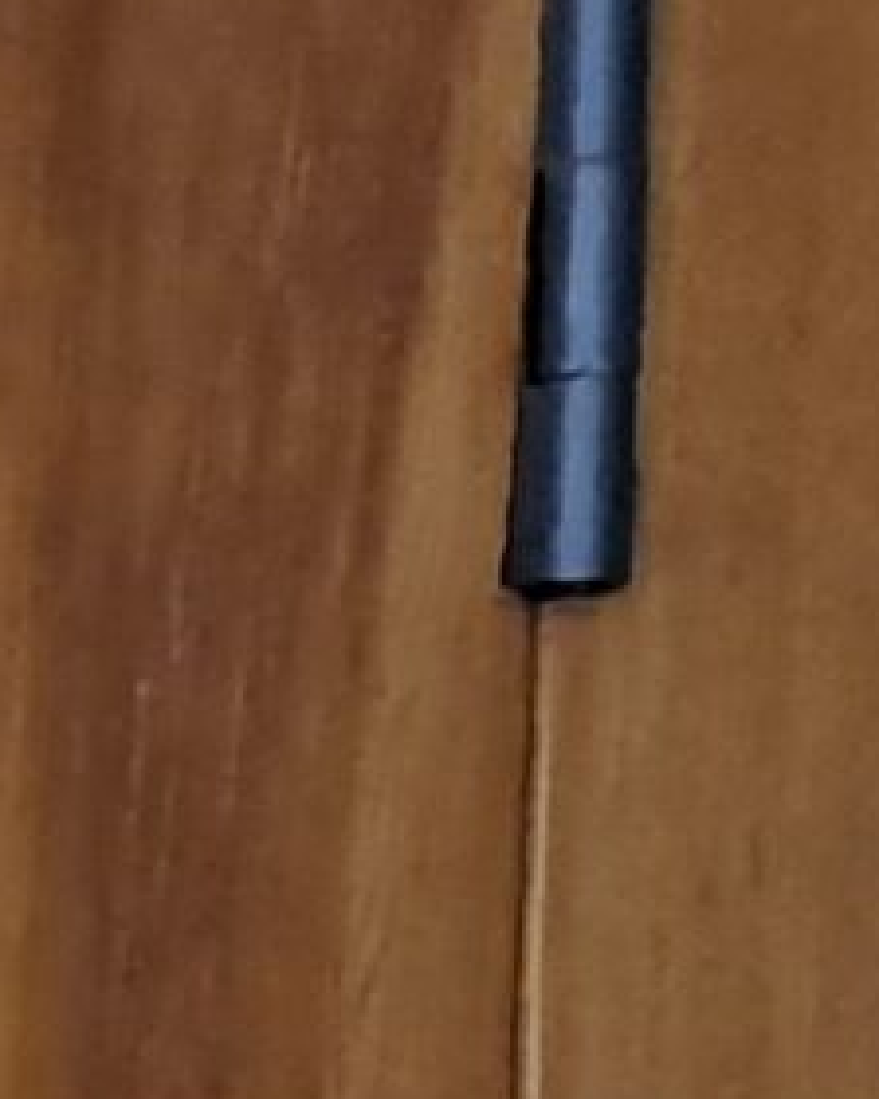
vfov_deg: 8.4
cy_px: 1778
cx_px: -3049
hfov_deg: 5.6
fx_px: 7252
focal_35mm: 223
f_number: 1.8
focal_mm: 4.65
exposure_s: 1/33
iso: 250
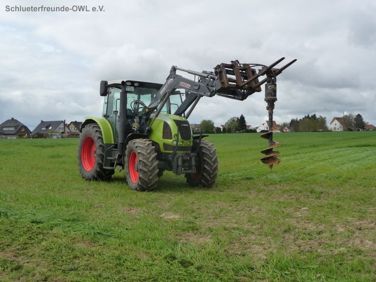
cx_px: 188
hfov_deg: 51.4
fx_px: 391
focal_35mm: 36
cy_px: 141
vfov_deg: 39.7
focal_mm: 6
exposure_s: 1/800
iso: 160
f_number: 3.7
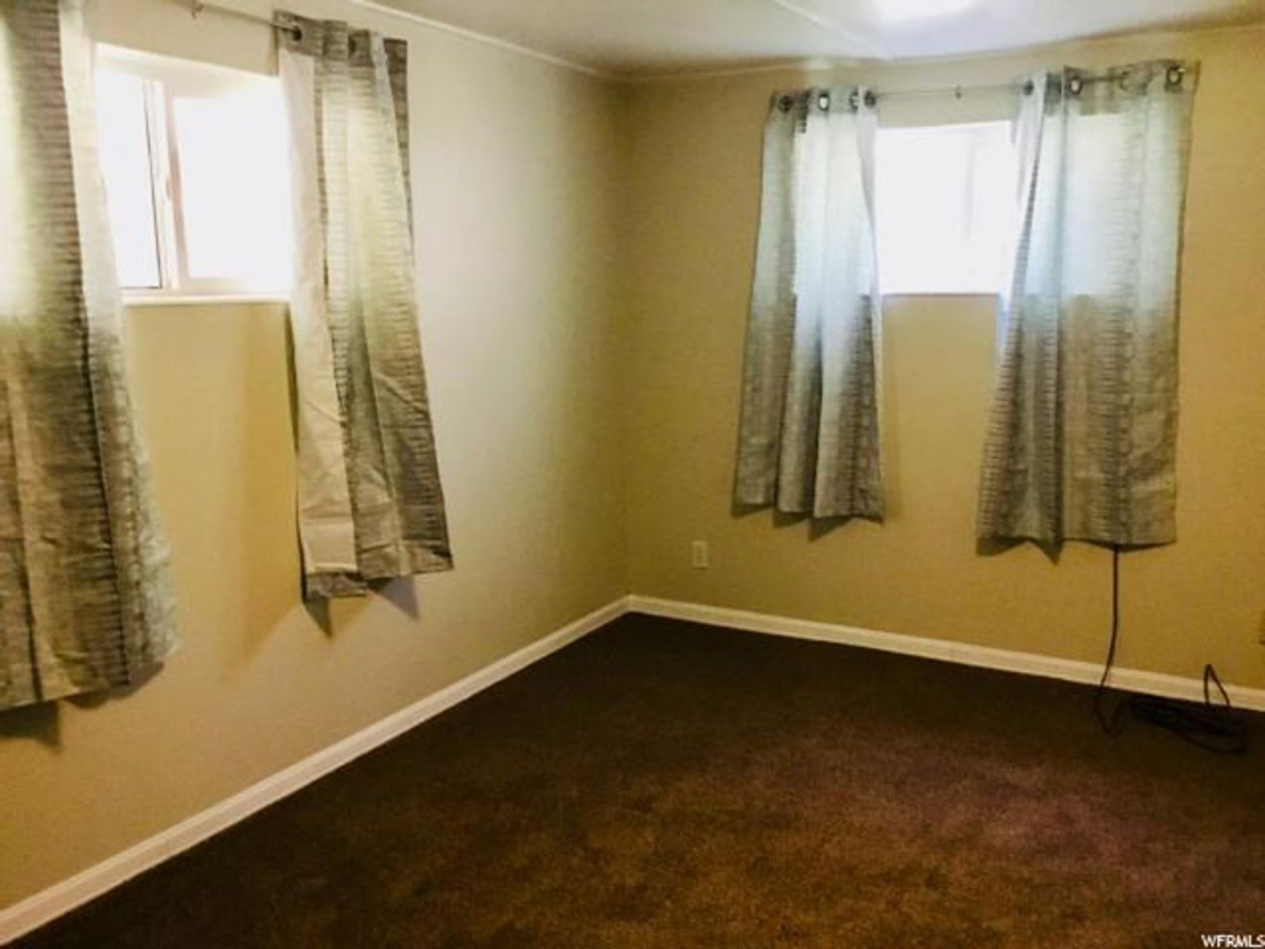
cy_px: 474
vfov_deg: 45.4
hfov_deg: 58.4
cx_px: 632
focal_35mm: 31
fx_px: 1133
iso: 250
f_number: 2.4
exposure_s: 1/15
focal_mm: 3.3
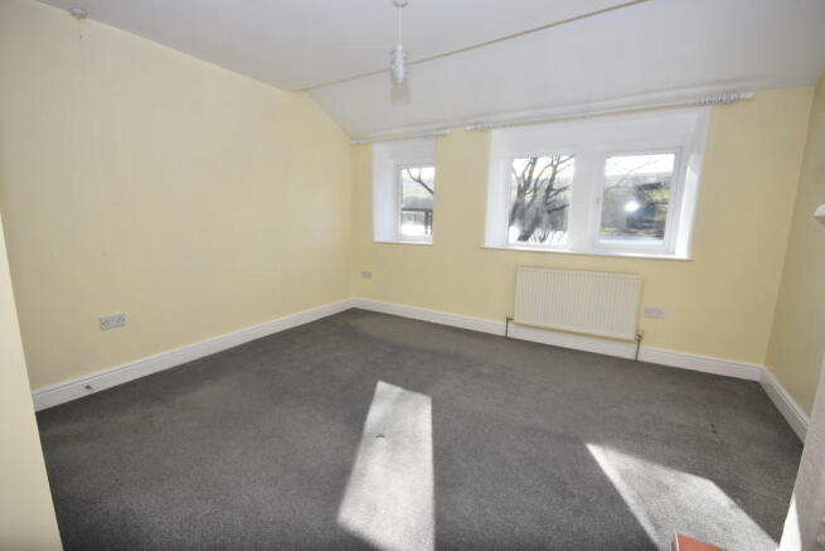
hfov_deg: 100.4
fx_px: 344
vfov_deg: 77.4
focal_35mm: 15
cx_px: 412
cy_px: 276
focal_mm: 10
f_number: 5.6
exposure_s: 1/250
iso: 200
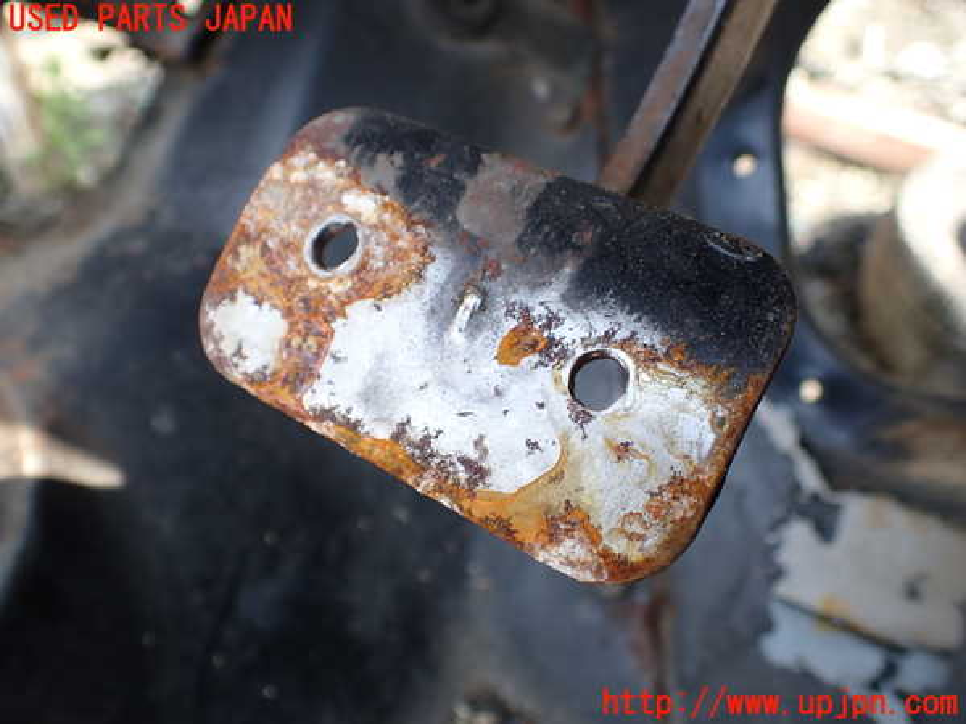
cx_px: 483
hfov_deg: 60.0
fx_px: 837
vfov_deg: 46.8
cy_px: 362
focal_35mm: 30
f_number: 2.3
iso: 100
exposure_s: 1/160
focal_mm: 5.4
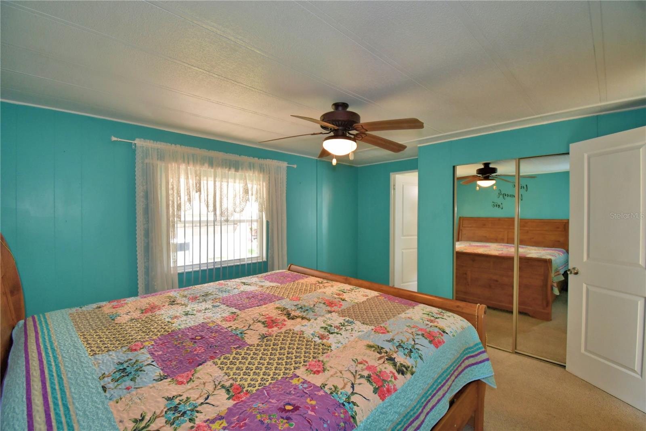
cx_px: 323
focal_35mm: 15
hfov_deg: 100.4
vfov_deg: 77.3
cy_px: 216
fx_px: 269
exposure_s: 1/50
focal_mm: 10
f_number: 4.5
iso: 200
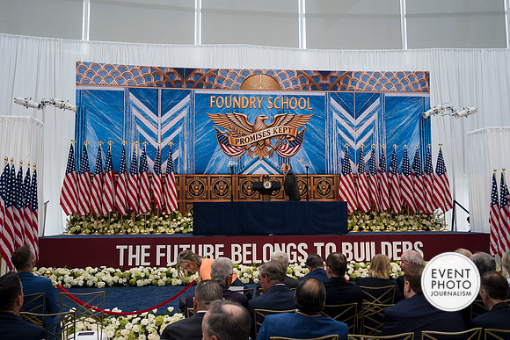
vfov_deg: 43.6
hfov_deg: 61.9
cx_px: 255
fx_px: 425
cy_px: 170
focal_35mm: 30
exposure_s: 1/200
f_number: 4
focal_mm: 30
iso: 320
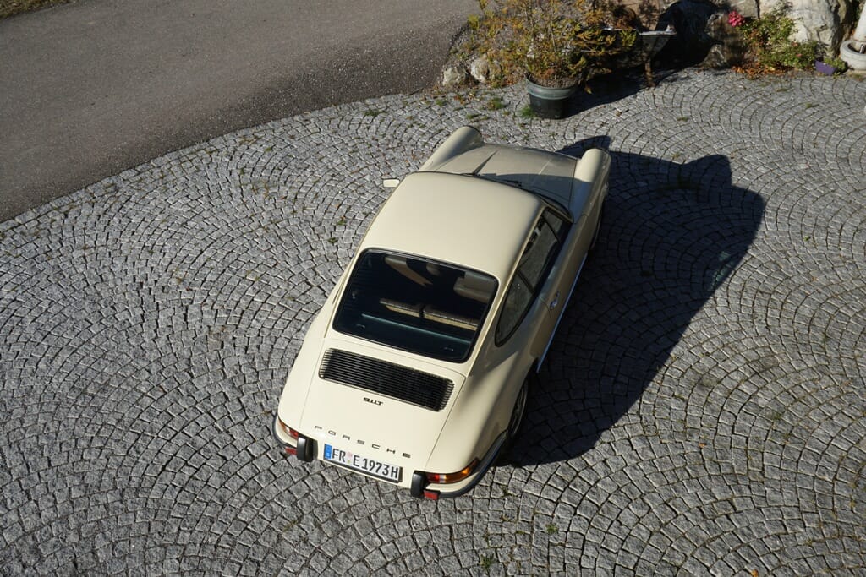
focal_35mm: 33
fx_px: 794
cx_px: 433
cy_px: 288
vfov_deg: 40.0
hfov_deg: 57.2
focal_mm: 22
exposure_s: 1/80
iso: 100
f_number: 14
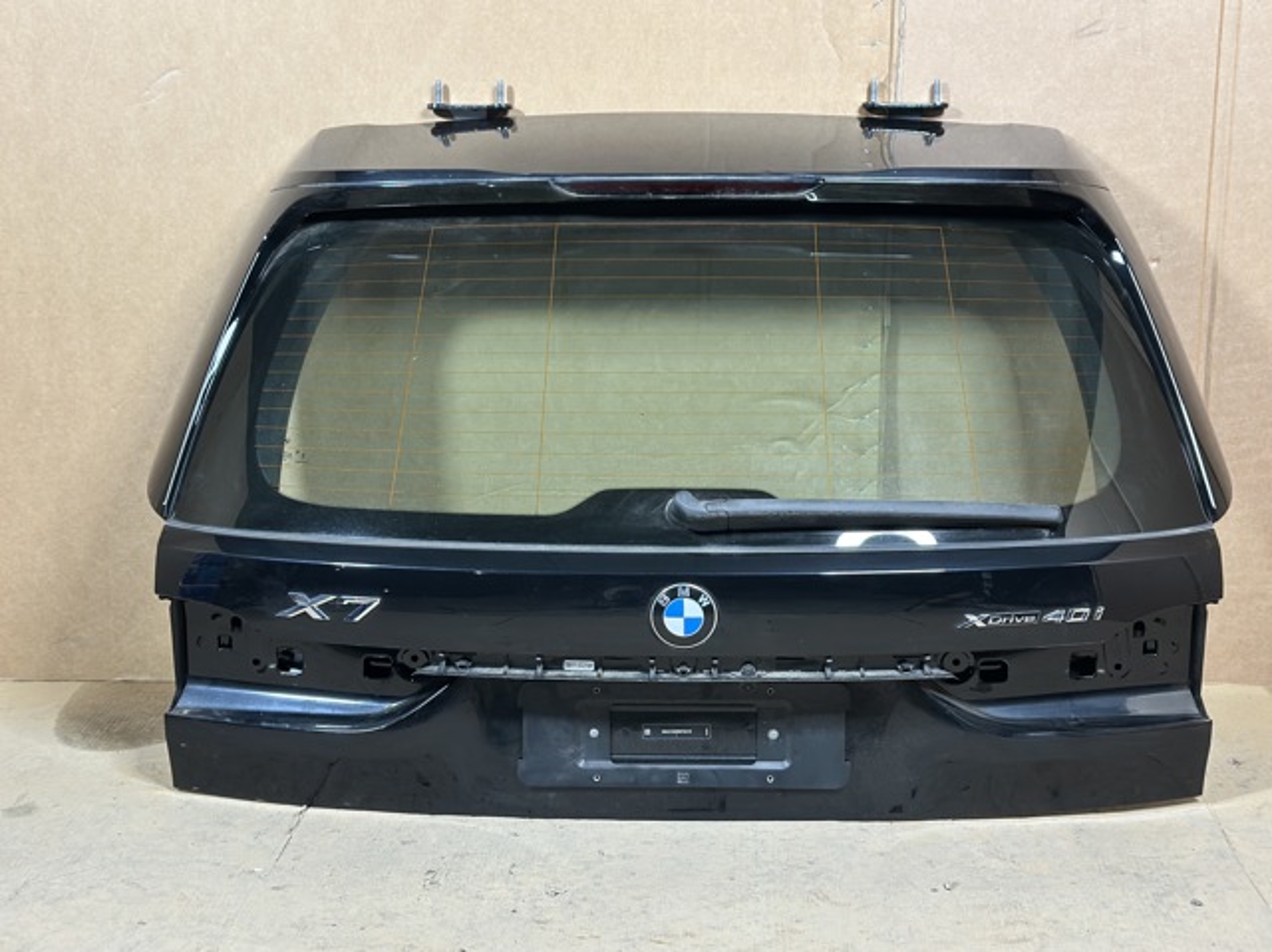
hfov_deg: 39.7
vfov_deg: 30.2
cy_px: 476
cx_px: 636
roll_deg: +0.5
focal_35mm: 48
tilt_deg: -13.9
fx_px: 1762
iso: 320
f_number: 1.78
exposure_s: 1/33
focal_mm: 6.86
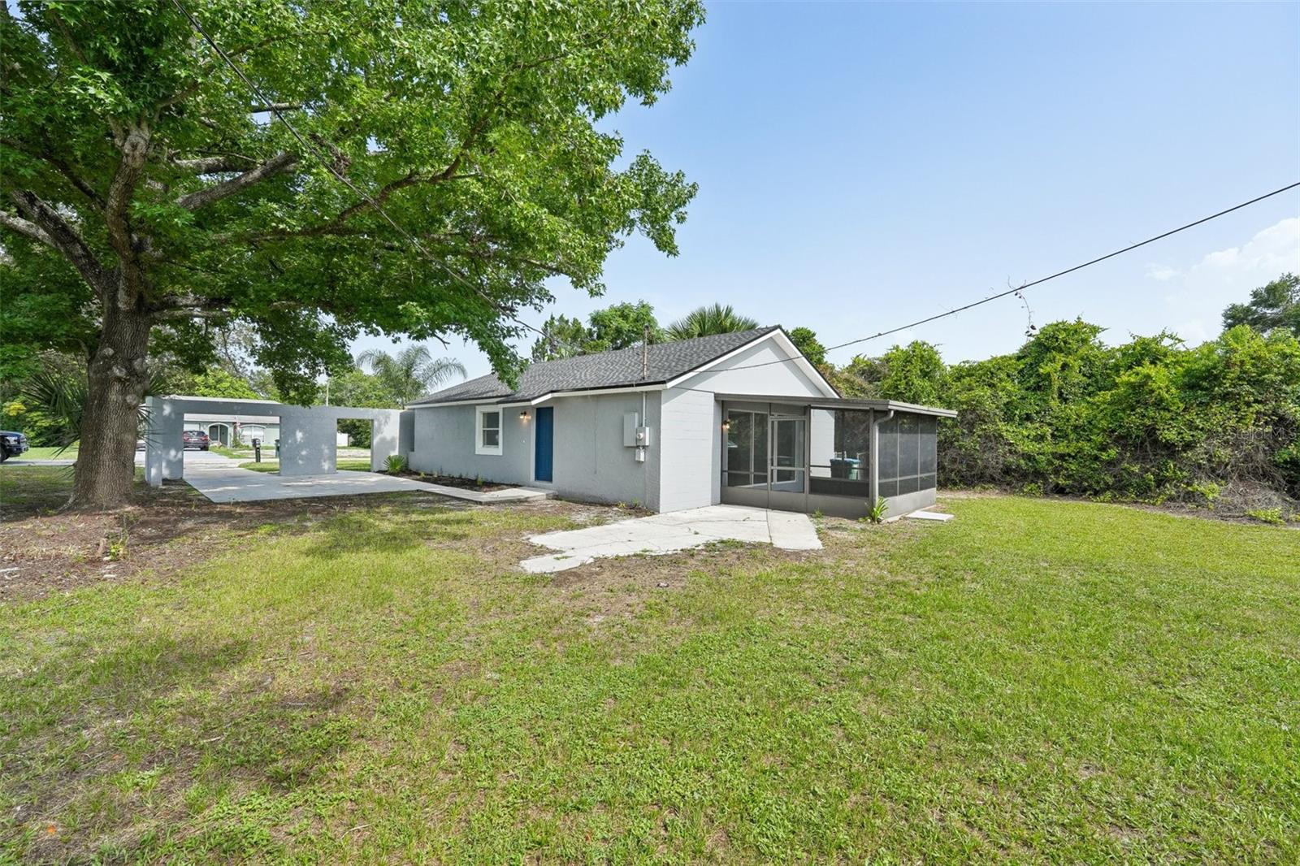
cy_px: 433
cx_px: 650
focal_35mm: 14
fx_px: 505
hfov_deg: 104.3
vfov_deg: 81.2
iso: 400
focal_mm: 14
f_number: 8
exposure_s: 1/640
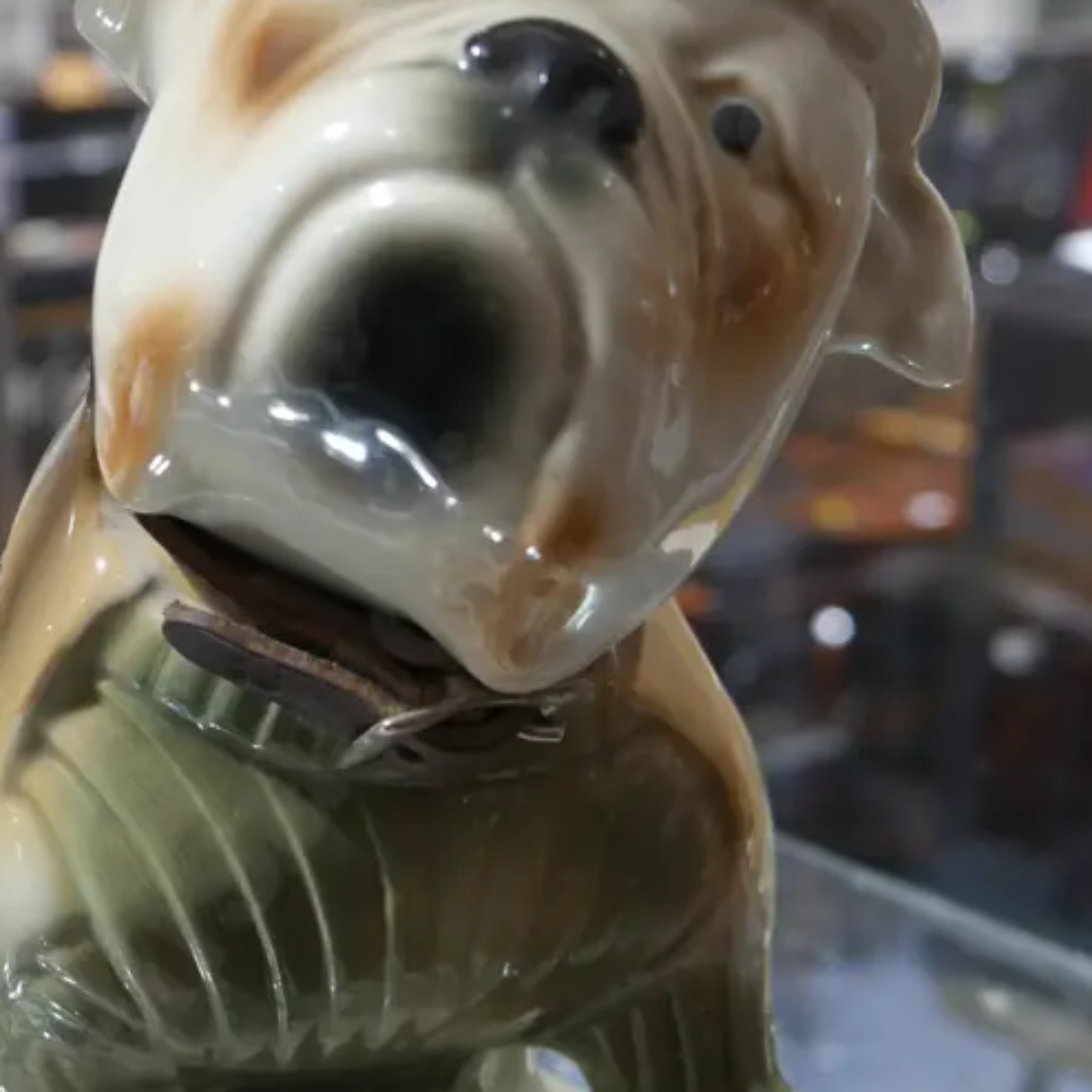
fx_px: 2356
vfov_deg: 26.0
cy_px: 687
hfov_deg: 26.0
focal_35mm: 66
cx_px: 365
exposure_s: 1/60
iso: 640
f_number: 4
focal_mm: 18
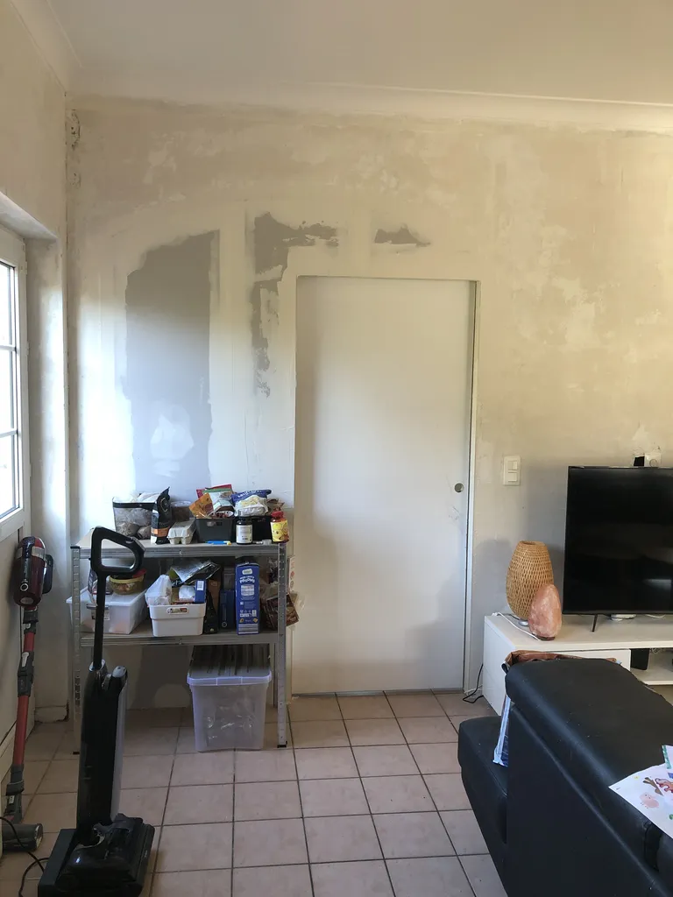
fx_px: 726
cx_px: 336
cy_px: 448
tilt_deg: -7.2
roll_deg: -0.6
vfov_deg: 63.4
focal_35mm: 28
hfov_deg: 49.7
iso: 40
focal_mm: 3.99
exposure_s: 1/30
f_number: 1.8
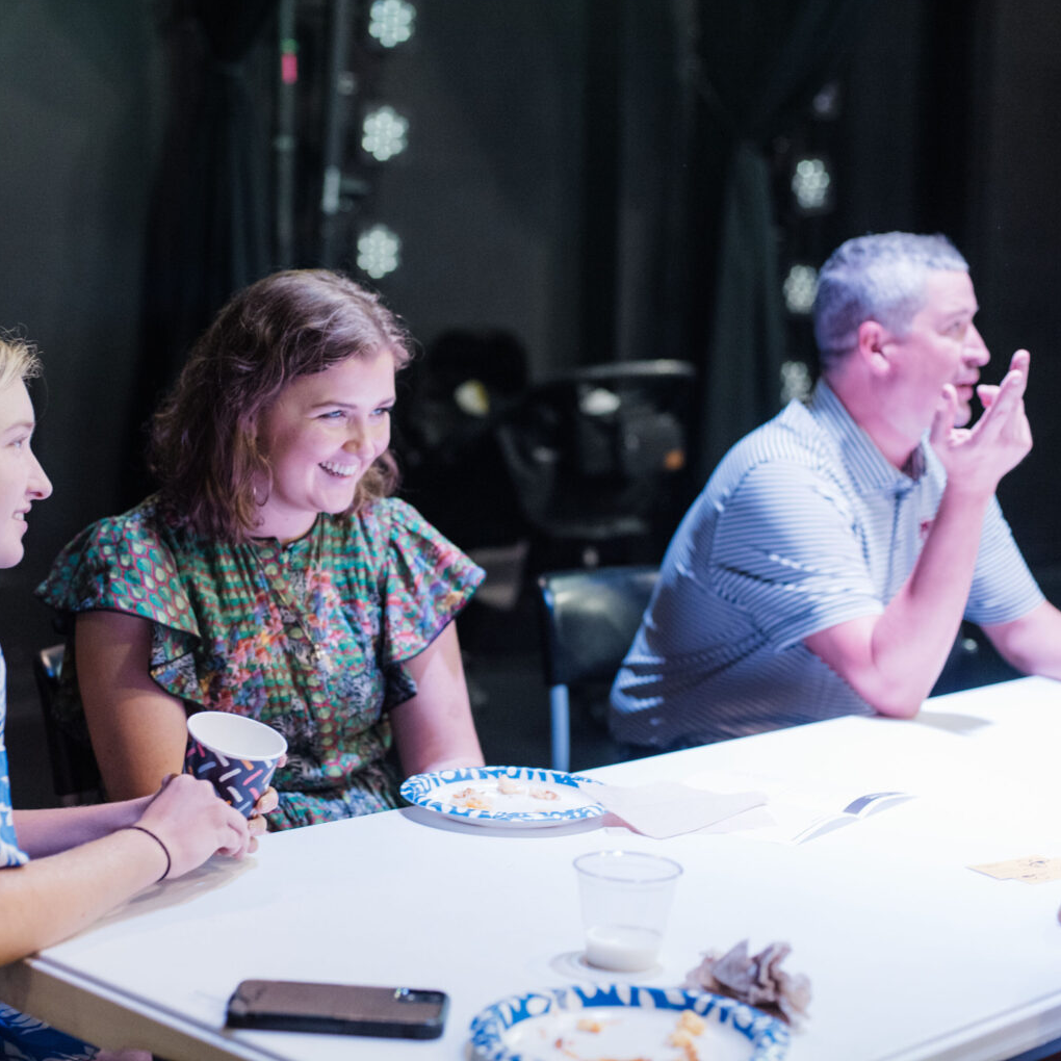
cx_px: 438
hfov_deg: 26.8
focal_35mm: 64
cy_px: 529
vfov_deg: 26.9
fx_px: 2219
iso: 1600
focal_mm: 50
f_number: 2.5
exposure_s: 1/250
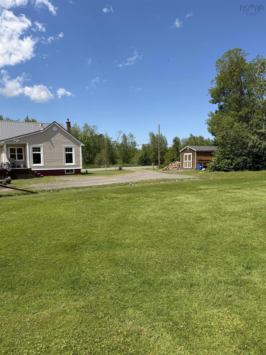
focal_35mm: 24
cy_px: 178
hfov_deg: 56.8
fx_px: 246
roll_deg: +0.6
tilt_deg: -4.6
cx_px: 133
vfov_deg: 71.6
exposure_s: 1/4673
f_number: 1.78
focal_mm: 6.76
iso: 80
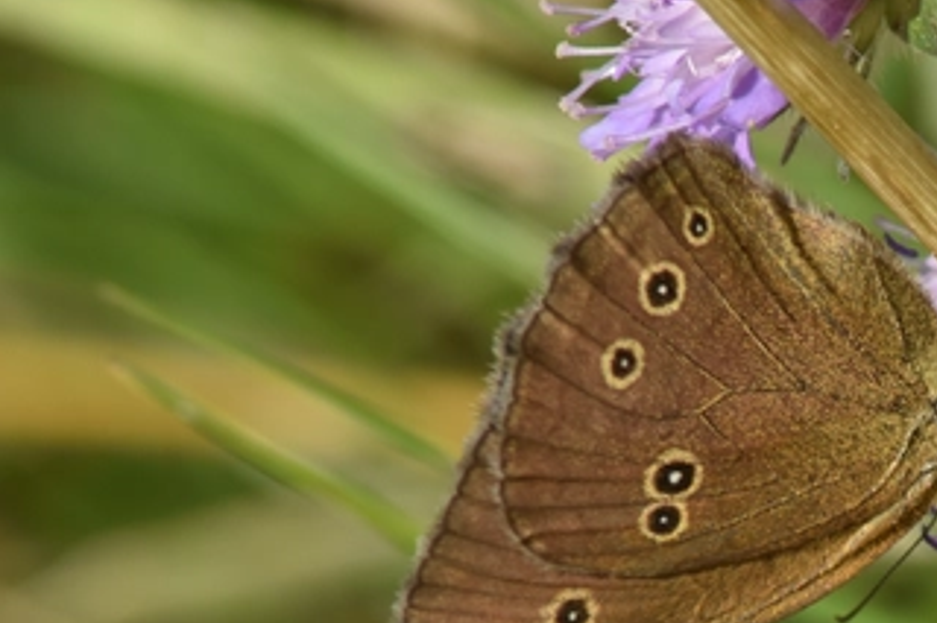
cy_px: 556
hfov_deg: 2.3
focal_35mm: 901
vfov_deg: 1.5
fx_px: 23438
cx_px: 861
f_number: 20
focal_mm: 300
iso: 400
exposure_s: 1/400
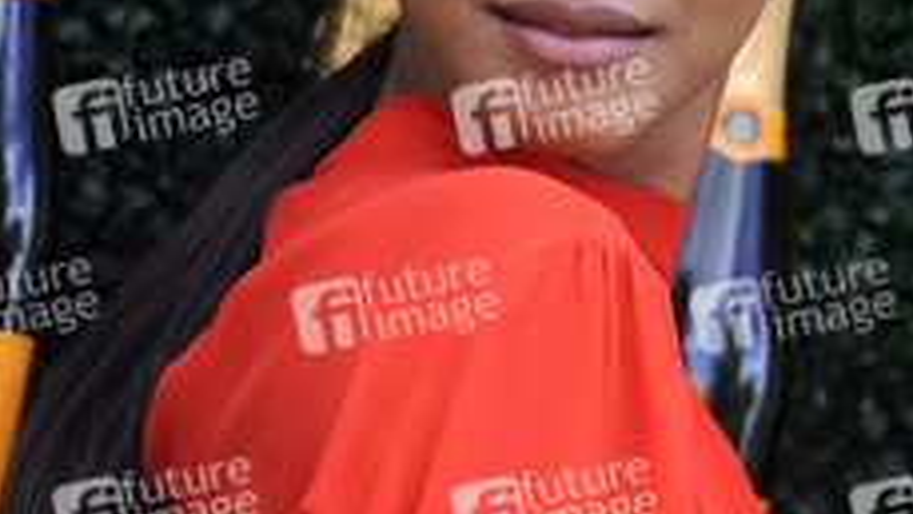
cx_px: 447
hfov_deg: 6.0
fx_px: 8743
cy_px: 8
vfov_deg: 3.4
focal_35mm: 361
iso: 640
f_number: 7.1
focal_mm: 175
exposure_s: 1/1000
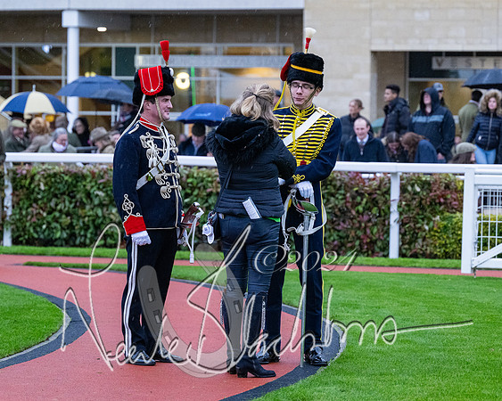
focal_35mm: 153
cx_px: 279
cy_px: 221
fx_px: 2273
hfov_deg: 12.6
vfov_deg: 10.1
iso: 3200
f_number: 4
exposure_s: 1/500
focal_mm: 115
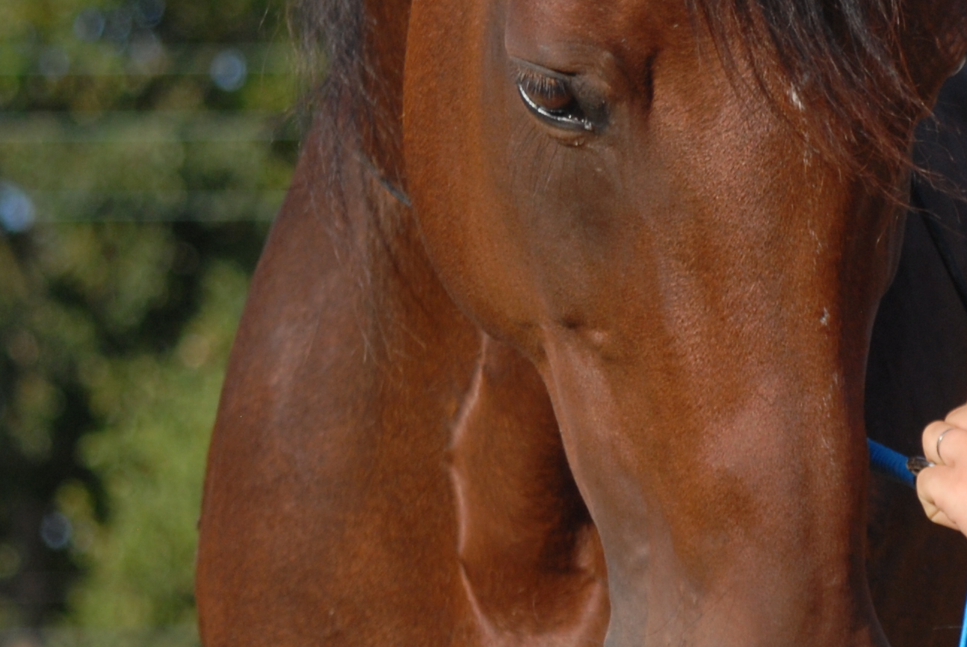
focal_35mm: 381
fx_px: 10259
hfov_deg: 5.4
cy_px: 76
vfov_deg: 3.6
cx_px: 918
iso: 200
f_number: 4.5
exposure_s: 1/800
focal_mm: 85
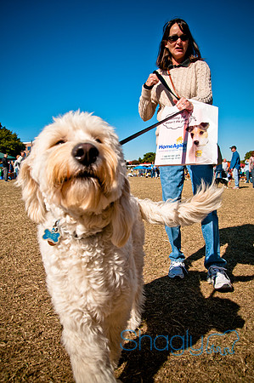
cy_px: 192
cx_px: 127
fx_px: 270
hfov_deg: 50.3
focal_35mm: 26
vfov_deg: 70.5
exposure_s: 1/1600
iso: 200
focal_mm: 17
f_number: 5
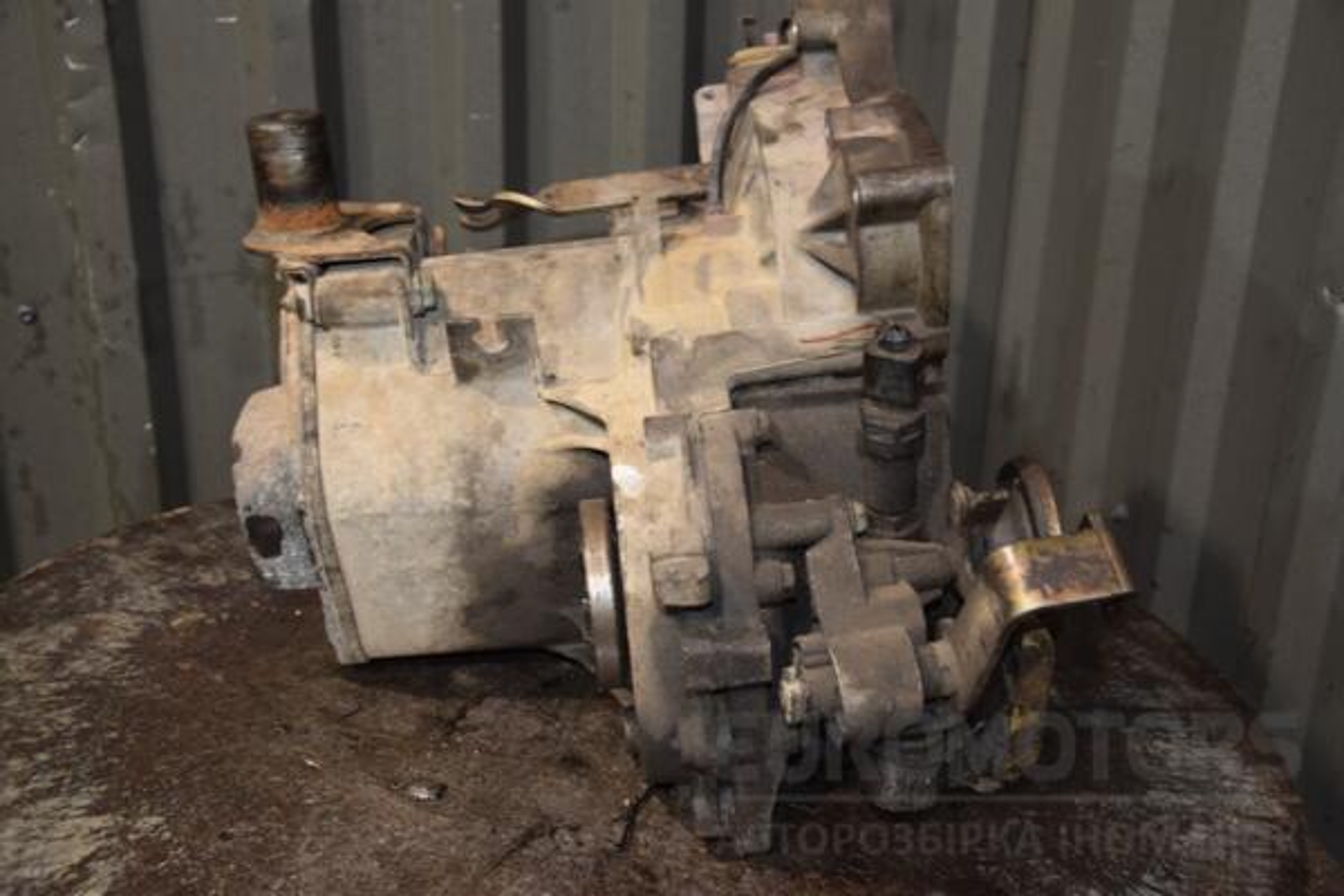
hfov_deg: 43.6
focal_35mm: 45
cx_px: 672
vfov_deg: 29.9
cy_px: 448
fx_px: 1680
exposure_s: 1/50
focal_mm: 30
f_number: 4.2
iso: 800
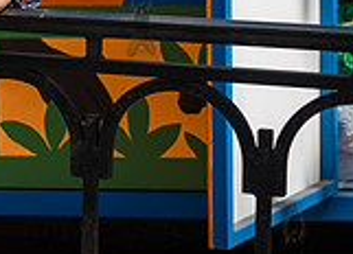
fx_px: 1659
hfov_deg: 11.5
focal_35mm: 165
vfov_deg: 8.6
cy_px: -102
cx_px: -219
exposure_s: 1/800
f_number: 4
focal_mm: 43
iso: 100
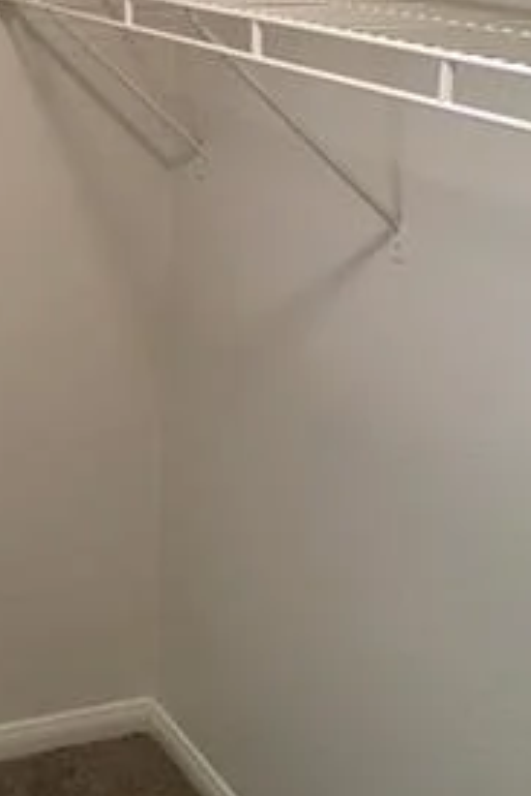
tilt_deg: -10.2
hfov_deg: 19.9
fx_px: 1458
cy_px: 125
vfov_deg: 29.6
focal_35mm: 66
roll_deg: -0.4
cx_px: -17
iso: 100
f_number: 2.2
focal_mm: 4.15
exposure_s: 1/30
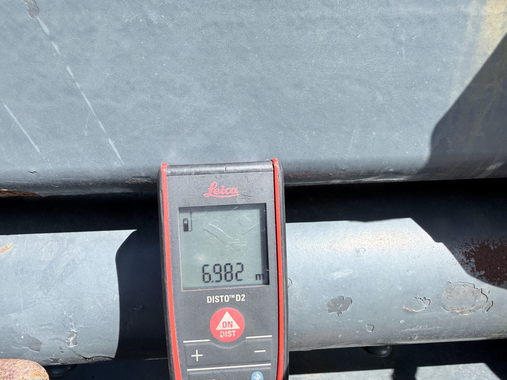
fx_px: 352
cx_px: 254
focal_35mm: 24
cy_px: 190
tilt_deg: -25.0
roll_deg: +2.0
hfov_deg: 71.6
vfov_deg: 56.8
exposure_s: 1/801
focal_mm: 2.22
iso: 50
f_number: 2.2
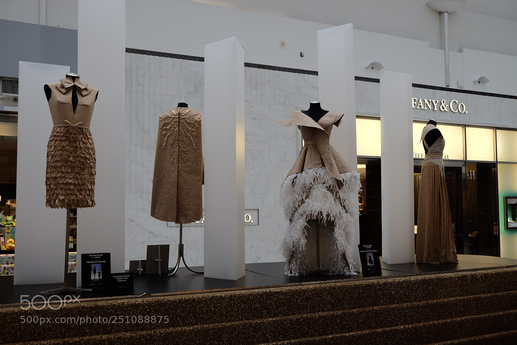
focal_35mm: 35
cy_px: 172
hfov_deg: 54.4
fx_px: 503
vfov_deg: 37.9
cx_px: 258
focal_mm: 23.3
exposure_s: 1/140
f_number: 3.6
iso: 400
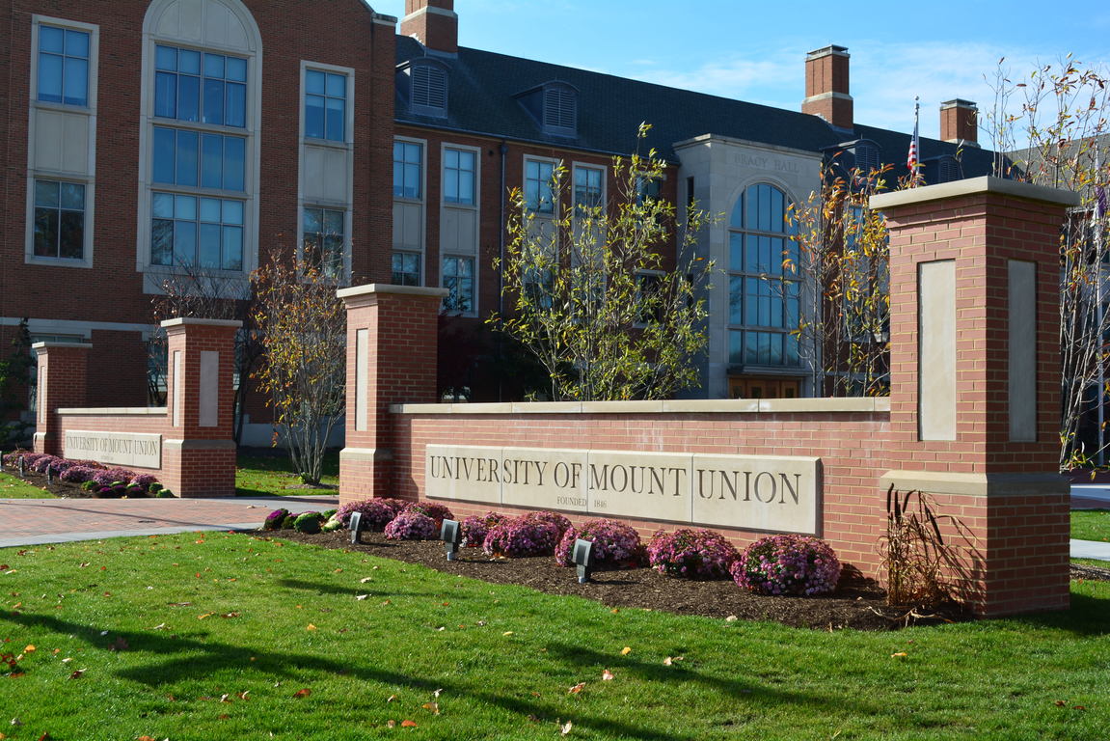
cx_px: 555
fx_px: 1342
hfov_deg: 45.0
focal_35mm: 44
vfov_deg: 30.9
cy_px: 370
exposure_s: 1/125
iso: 160
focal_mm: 29
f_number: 11
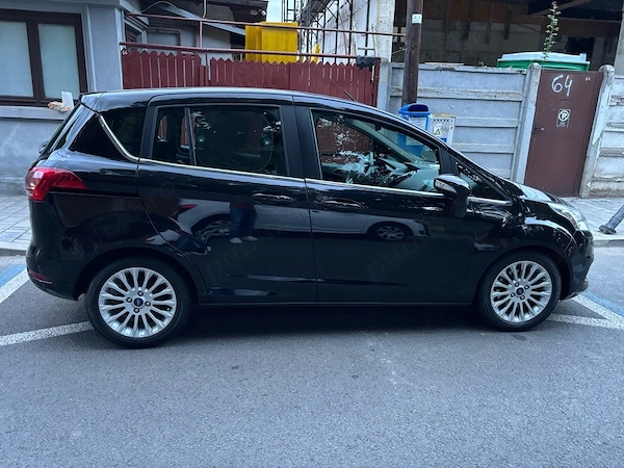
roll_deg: -1.2
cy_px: 234
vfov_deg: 53.1
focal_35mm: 26
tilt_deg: -14.6
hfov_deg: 67.3
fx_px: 469
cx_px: 312
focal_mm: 5.96
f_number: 1.6
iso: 640
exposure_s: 1/37
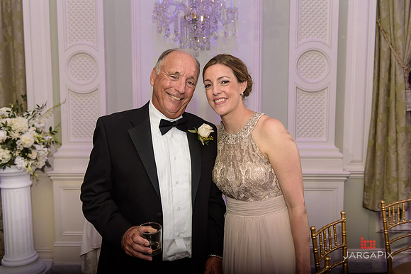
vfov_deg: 38.9
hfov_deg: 55.8
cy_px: 137
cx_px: 206
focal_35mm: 34
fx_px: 388
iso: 1600
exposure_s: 1/125
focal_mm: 34
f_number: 3.2
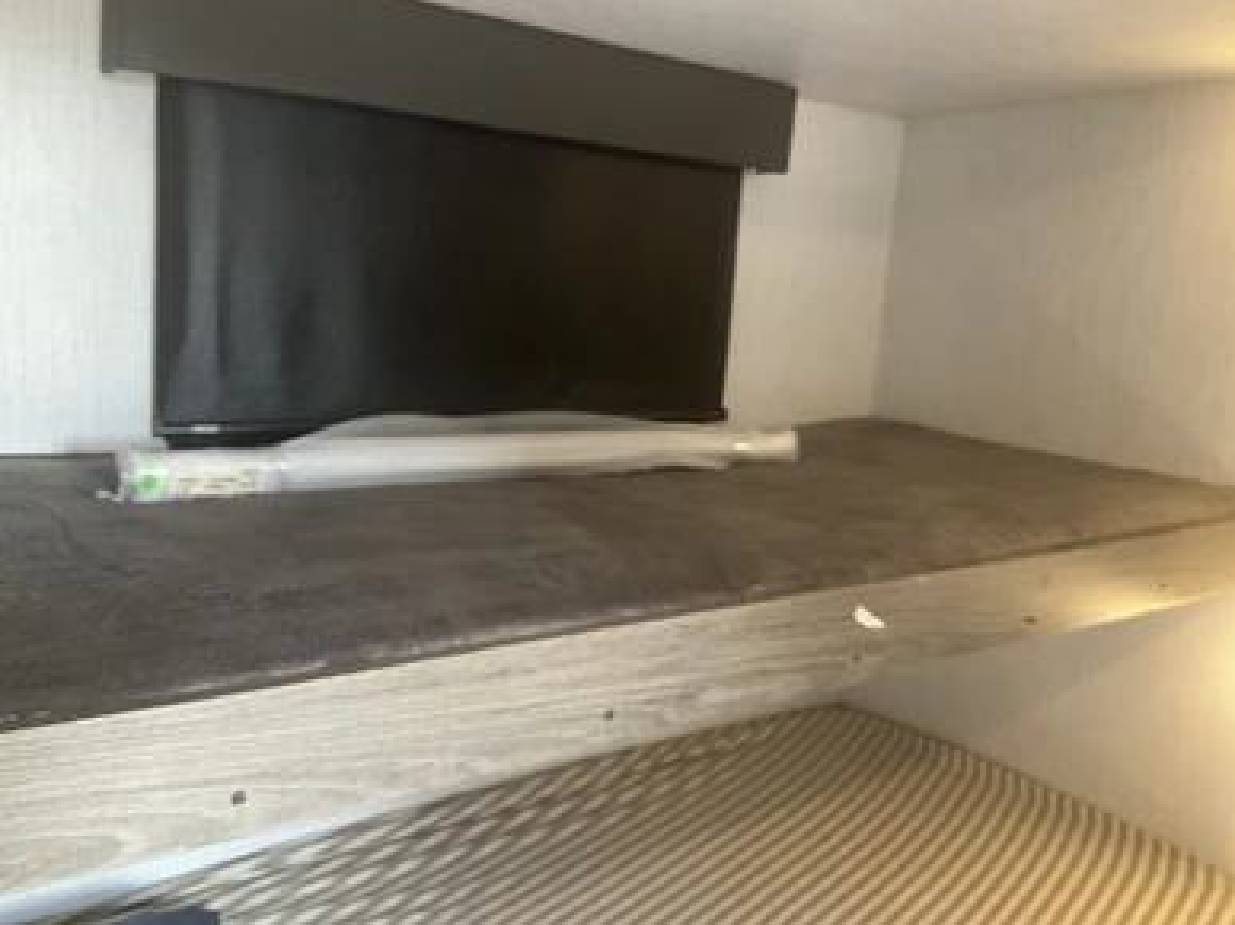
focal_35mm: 30
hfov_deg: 60.0
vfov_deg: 46.8
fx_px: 1070
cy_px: 450
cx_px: 613
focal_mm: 3
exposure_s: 1/60
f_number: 1.8
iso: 125
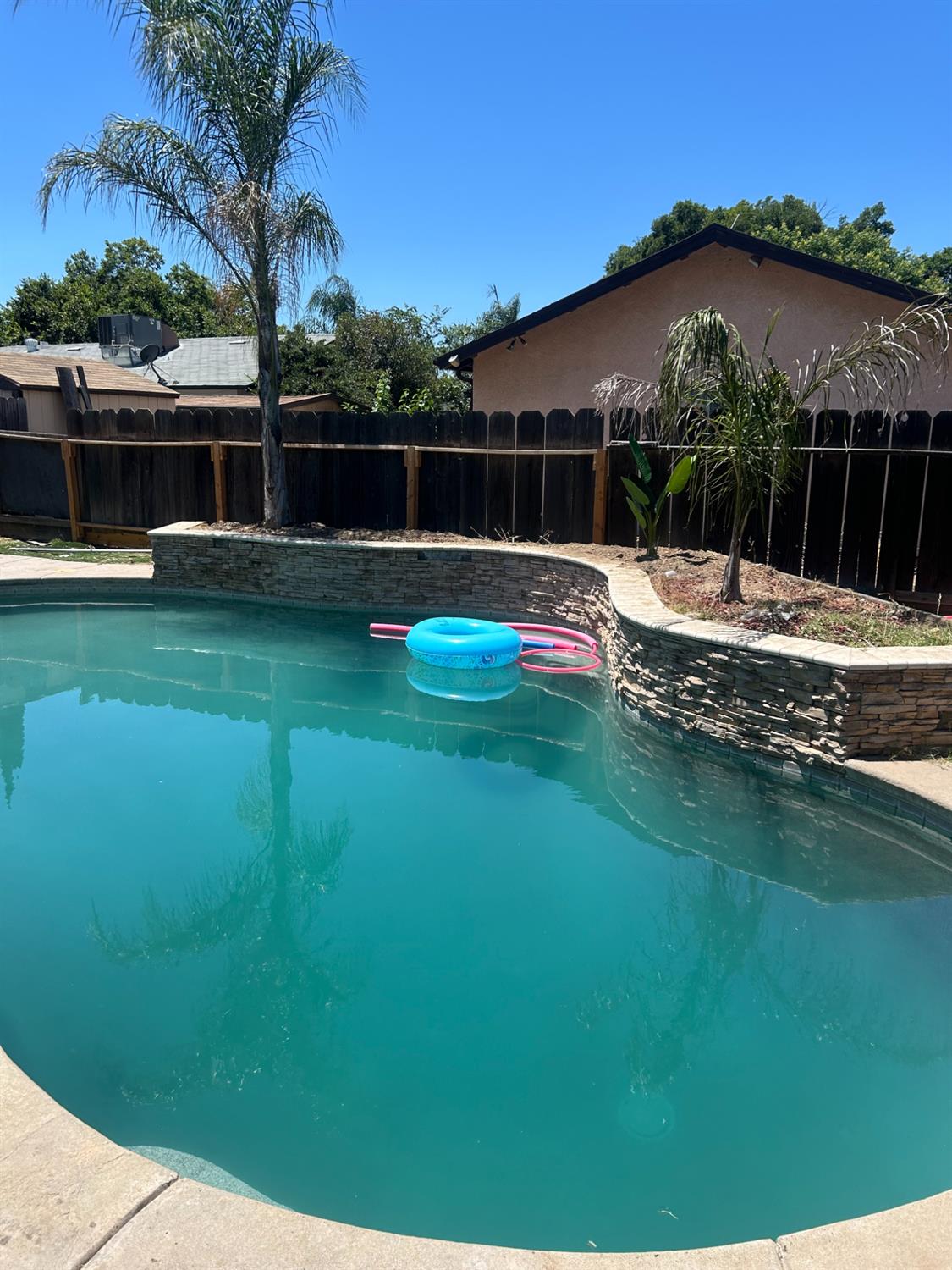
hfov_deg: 53.1
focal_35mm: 26
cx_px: 476
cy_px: 635
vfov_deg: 67.3
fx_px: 953
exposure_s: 1/3165
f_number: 1.5
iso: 50
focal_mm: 5.7
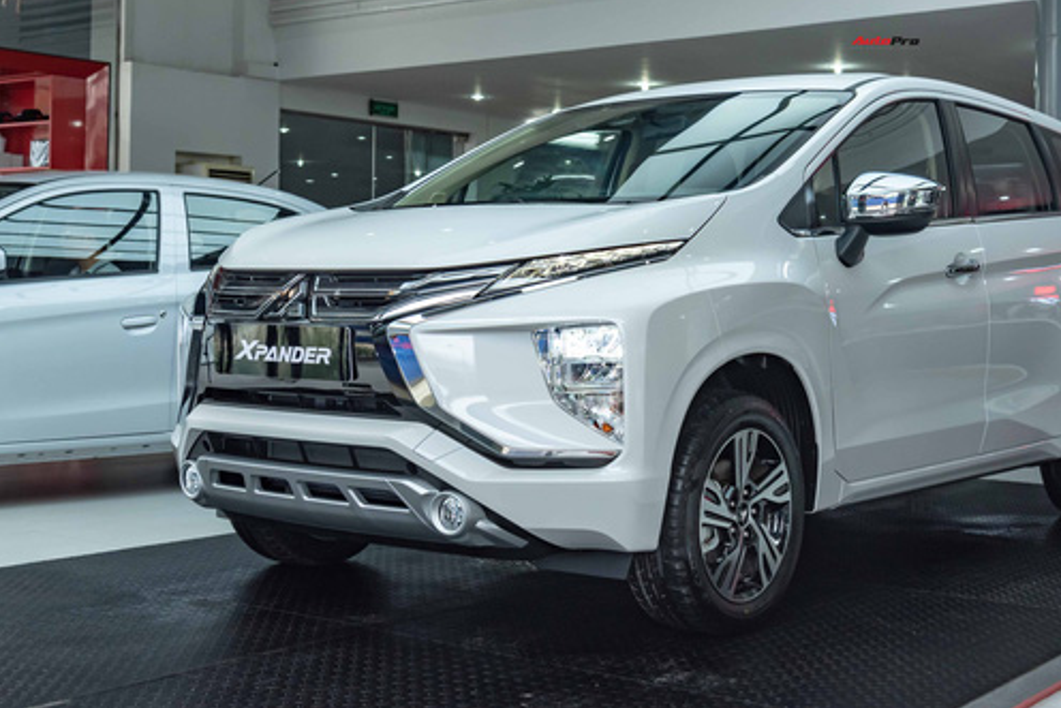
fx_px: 1444
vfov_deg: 27.5
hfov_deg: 40.3
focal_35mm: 49
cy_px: 273
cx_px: 599
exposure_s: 1/160
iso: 800
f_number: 5.6
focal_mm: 38
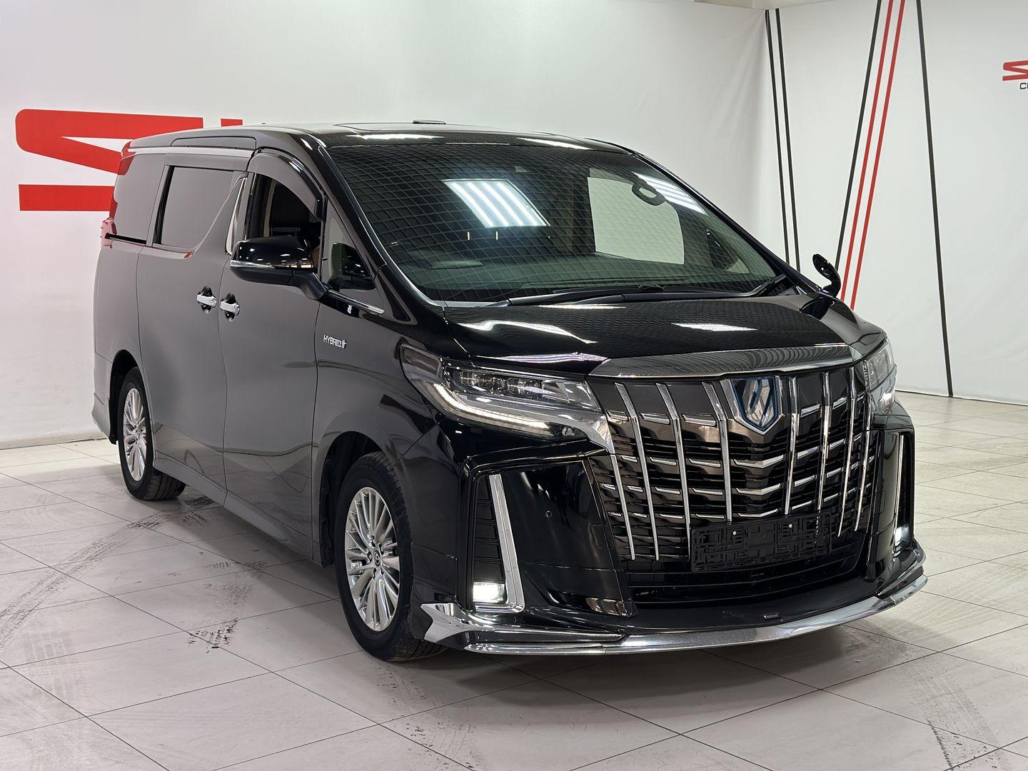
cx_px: 514
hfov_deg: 39.7
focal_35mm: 48
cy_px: 386
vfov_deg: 30.3
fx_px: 1425
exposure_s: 1/100
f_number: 1.78
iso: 125
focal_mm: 6.86
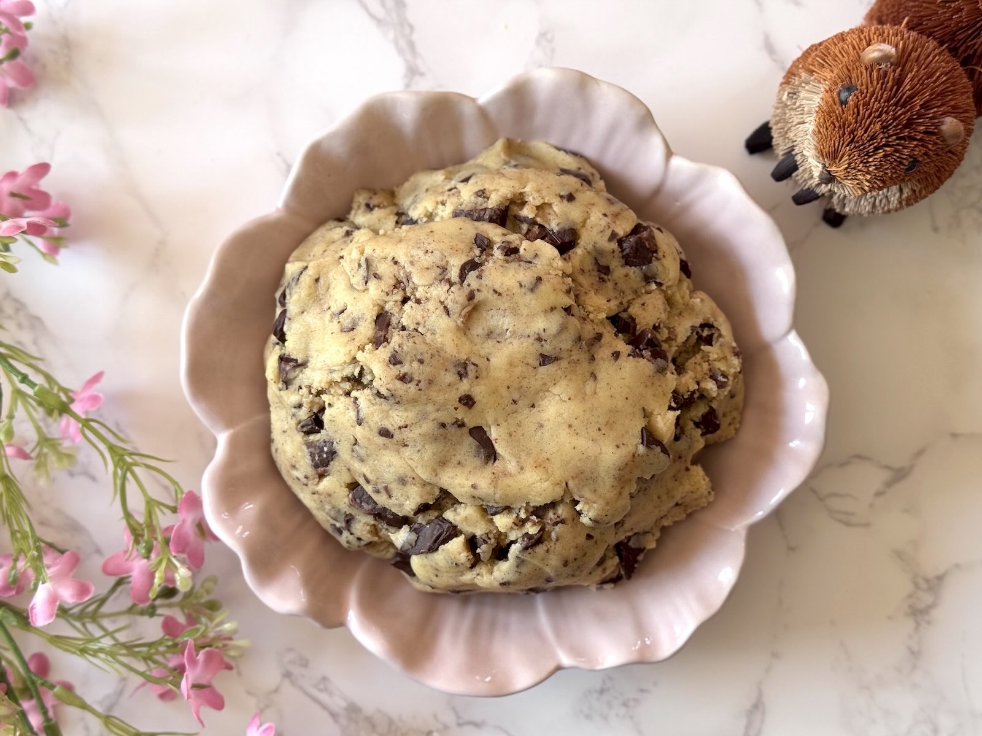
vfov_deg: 30.3
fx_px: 1362
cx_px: 491
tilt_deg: -87.6
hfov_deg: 39.7
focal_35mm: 48
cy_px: 368
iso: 100
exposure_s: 1/60
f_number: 1.78
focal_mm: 6.76
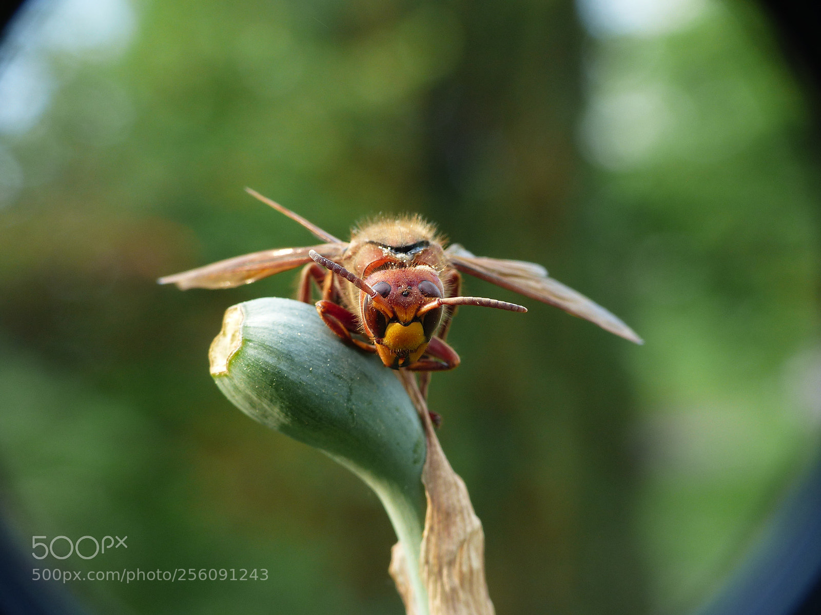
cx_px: 410
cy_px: 308
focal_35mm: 59
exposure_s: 1/160
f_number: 3.2
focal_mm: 10.5
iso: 100
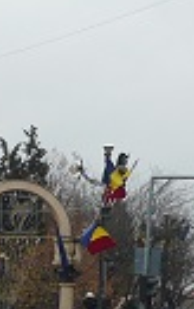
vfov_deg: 7.8
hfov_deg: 4.9
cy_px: 182
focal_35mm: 269
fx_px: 2273
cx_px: -5
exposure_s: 1/250
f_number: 3.2
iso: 100
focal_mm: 8.4
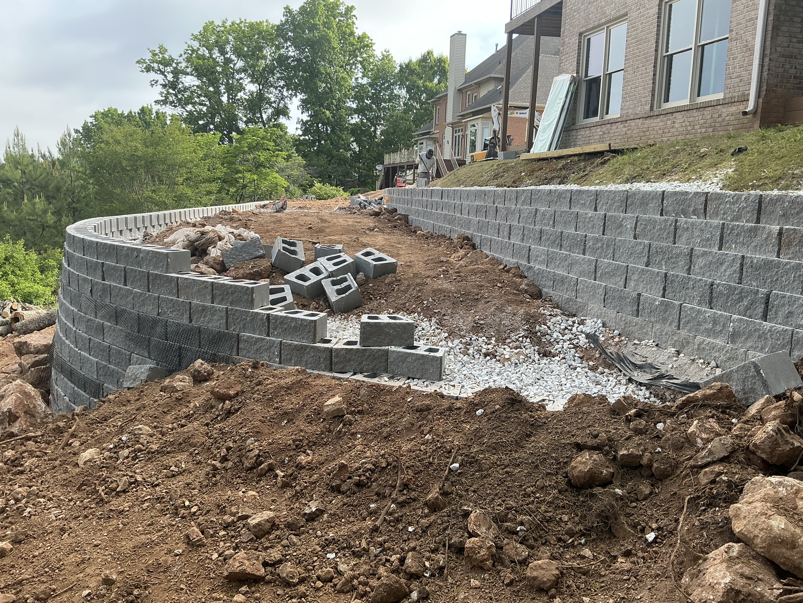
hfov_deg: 63.4
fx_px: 650
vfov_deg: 49.7
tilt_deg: -8.4
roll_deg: -1.6
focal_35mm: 28
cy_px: 302
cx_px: 402
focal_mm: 3
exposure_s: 1/370
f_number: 1.8
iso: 25
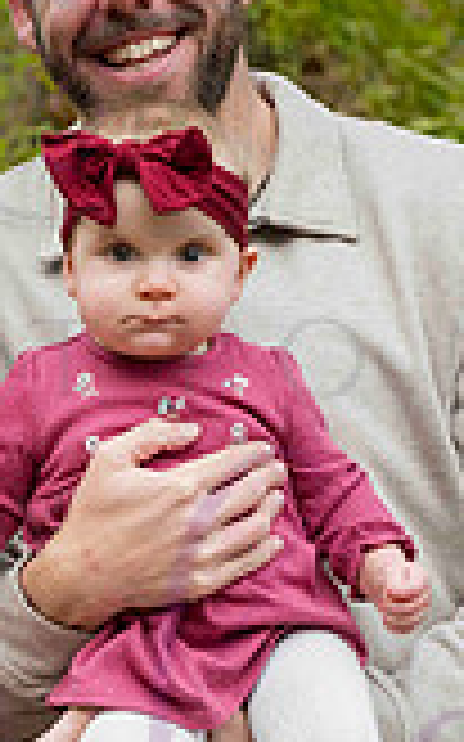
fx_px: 2876
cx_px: 59
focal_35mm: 142
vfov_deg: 14.7
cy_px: 517
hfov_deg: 9.2
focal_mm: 51
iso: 400
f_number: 5.6
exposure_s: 1/500
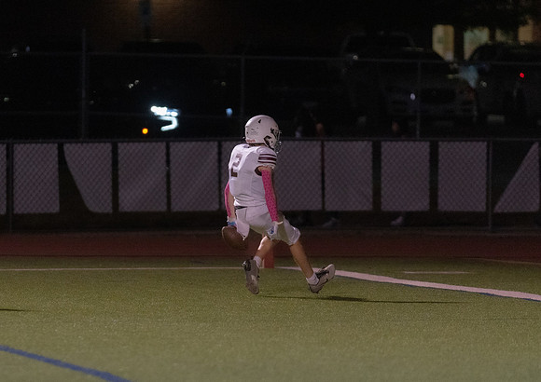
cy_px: 186
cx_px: 177
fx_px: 5274
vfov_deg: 4.2
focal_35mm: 344
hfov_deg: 5.9
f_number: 2.8
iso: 6400
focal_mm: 200
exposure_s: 1/1250
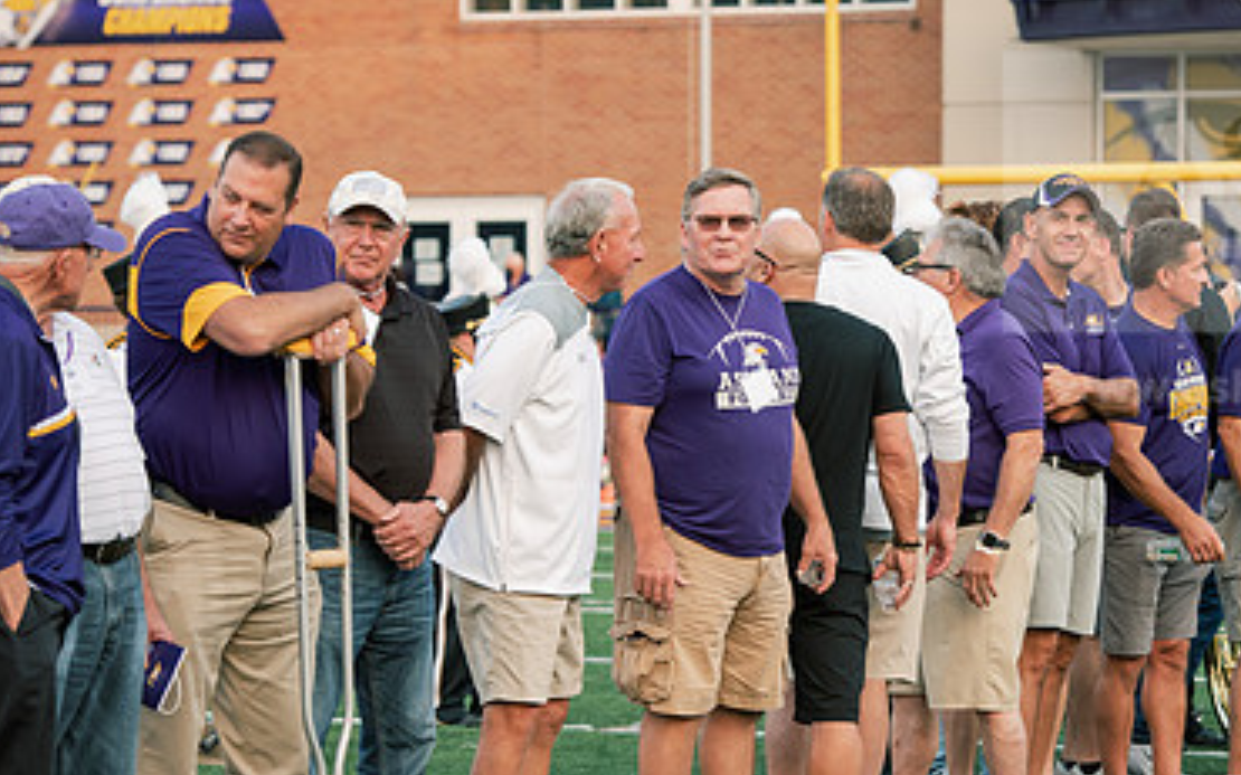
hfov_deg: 10.9
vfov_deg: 6.8
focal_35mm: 192
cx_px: 902
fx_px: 6492
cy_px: 458
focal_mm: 120
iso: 800
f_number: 4.5
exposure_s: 1/640
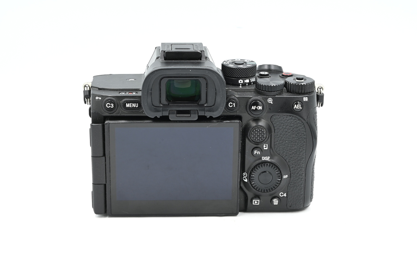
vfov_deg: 16.9
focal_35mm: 77
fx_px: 875
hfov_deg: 26.8
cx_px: 209
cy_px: 139
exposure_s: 1/13
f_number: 14
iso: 200
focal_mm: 75
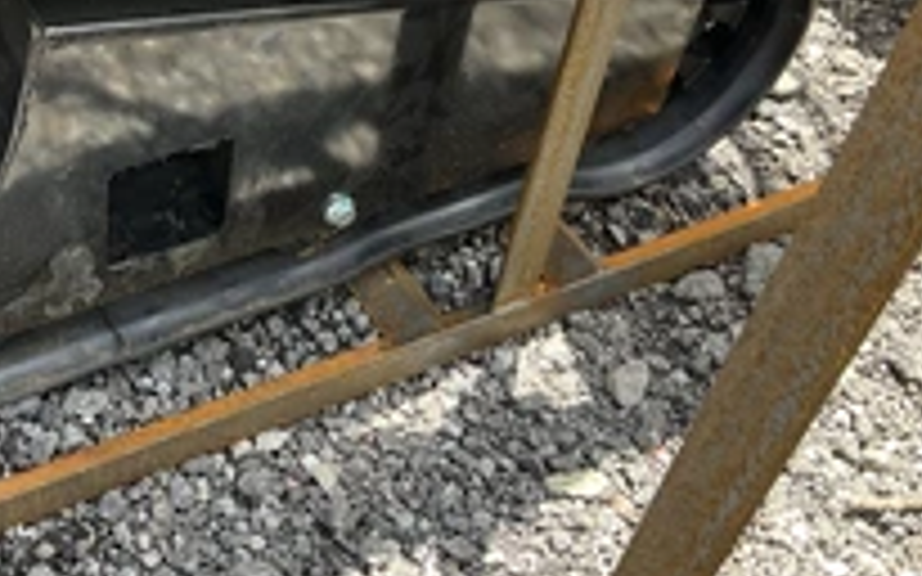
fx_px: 1507
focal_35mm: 60
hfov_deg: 32.7
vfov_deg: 21.3
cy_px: 86
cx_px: 135
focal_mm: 3
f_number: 1.8
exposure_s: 1/172
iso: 25
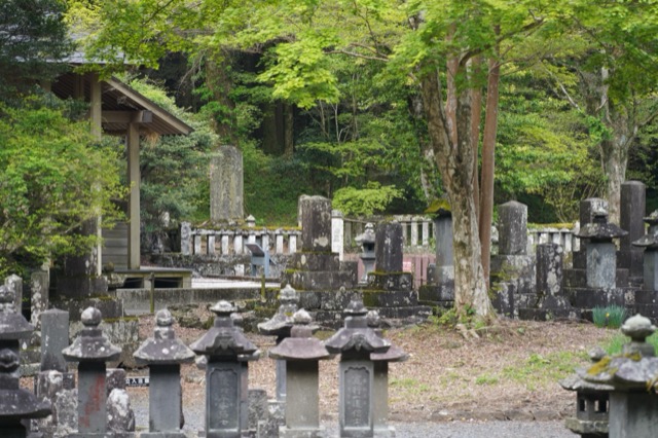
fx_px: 2941
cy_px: 219
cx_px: 329
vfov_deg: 8.5
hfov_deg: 12.8
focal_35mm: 161
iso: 1000
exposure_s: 1/200
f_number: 5.6
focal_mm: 161
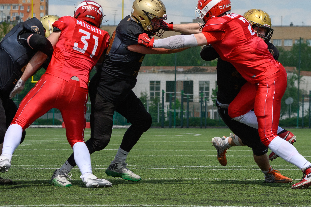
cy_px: 92
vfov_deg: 7.1
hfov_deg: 10.7
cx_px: 187
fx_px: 1667
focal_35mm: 193
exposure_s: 1/3200
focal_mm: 95
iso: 400
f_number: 5.6
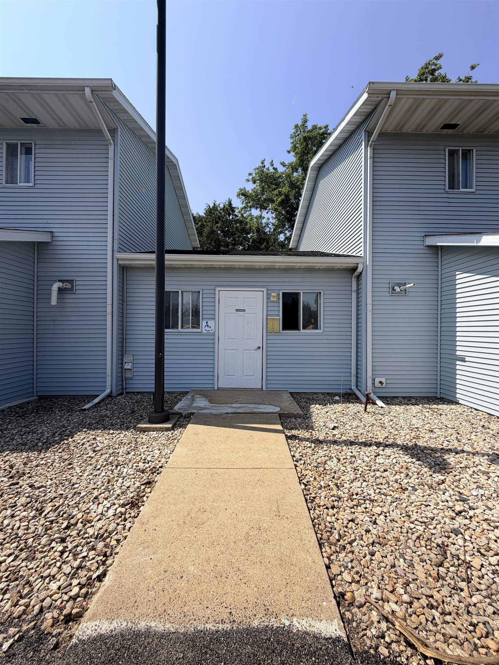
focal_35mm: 14
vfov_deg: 102.1
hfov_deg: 85.7
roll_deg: -2.0
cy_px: 332
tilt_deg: -0.4
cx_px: 250
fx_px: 269
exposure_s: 1/853
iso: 20
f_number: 2.2
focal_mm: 2.22
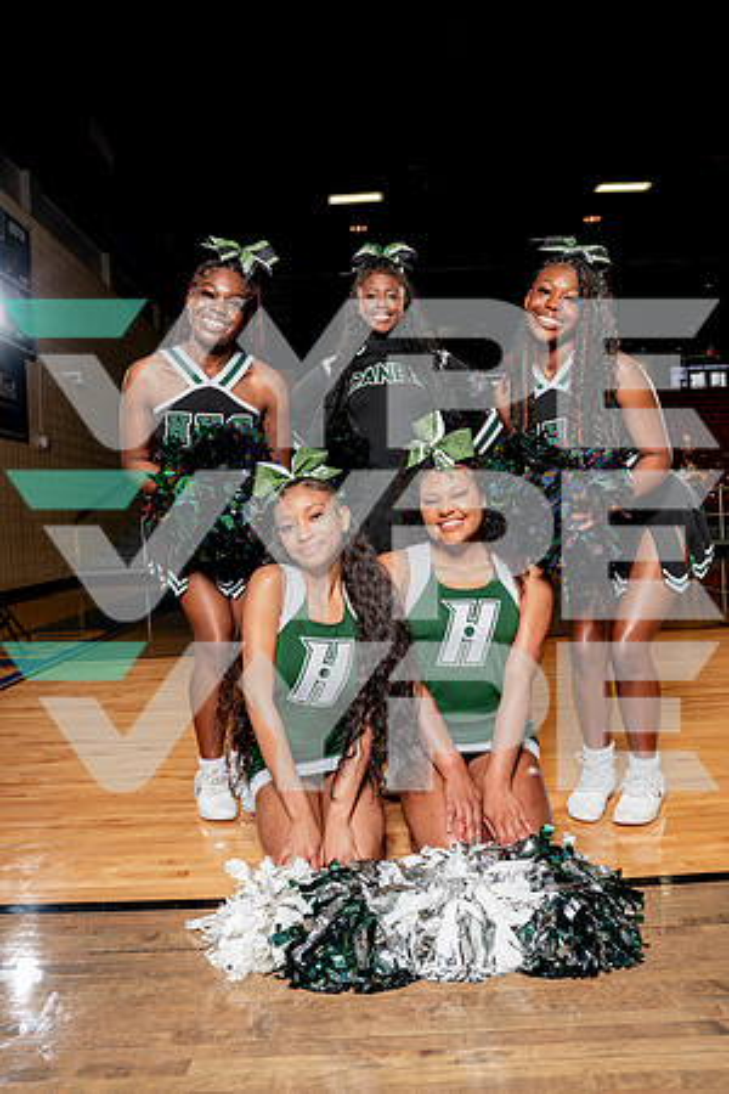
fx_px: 850
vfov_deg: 65.5
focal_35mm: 28
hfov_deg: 46.4
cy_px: 547
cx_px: 364
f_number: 5.6
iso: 200
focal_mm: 28
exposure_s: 1/250
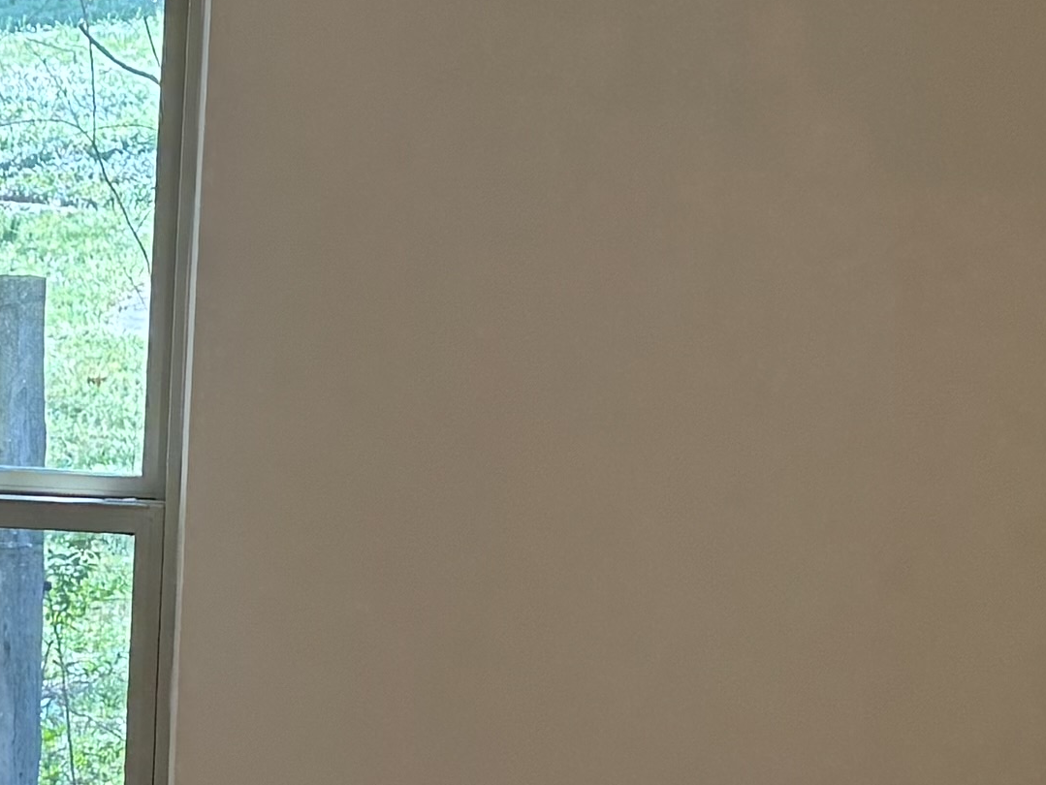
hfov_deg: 14.4
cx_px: -571
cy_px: 573
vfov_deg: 11.7
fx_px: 3839
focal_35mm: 127
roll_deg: -0.8
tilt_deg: -7.6
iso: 100
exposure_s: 1/144
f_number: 1.78
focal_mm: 6.76
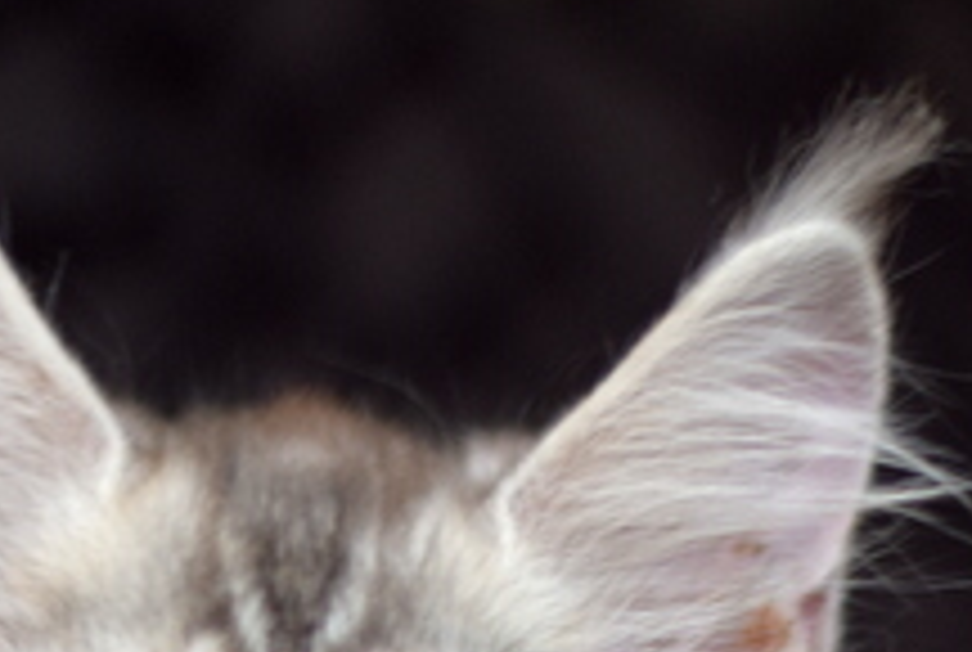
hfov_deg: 9.2
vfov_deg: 6.2
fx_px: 6006
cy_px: 890
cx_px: -50
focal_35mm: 222
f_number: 1.8
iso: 100
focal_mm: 50
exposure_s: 1/40
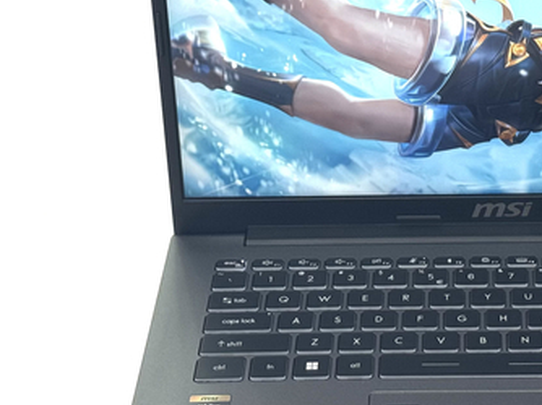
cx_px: 467
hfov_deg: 16.9
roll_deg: +1.9
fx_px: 1799
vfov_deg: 12.9
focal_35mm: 115
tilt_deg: -32.3
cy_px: 177
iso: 64
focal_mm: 6.76
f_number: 1.78
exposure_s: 1/121
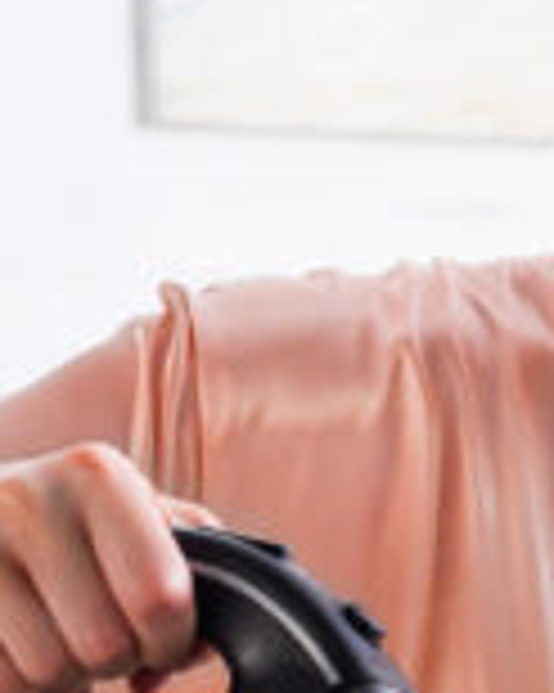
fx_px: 4801
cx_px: 1108
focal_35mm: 234
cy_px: 835
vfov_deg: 8.2
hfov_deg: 6.4
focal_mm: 50
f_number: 5.6
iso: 400
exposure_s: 1/200
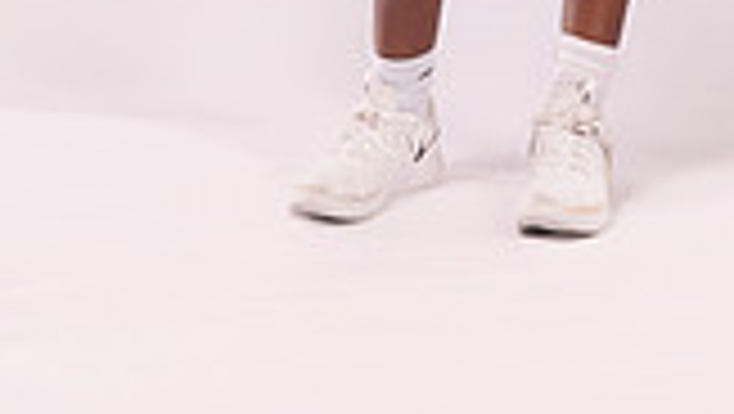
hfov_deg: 21.0
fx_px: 1967
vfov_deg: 10.6
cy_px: -531
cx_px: 518
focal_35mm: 101
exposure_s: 1/100
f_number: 6.3
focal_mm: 35
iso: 200
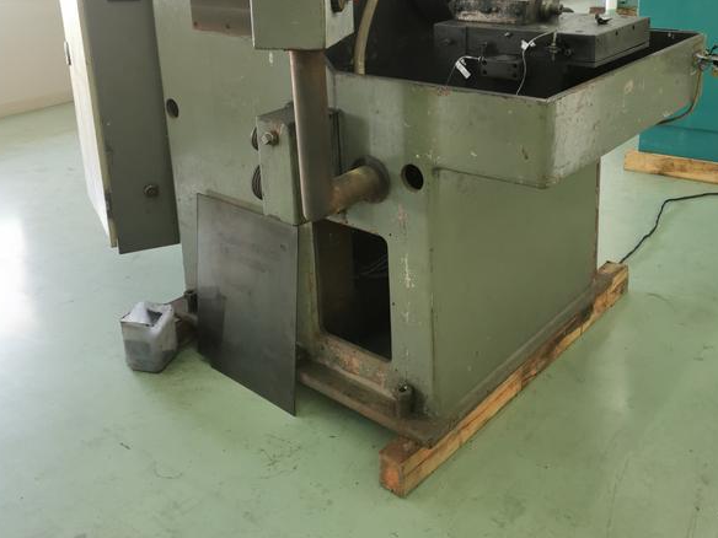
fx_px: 767
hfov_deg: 50.1
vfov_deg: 37.4
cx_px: 354
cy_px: 115
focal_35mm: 37
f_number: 1.8
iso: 160
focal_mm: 5.58
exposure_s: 1/50
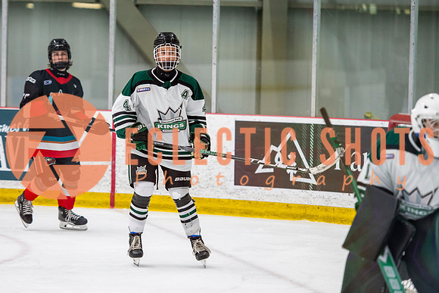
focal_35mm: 198
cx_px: 169
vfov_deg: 6.9
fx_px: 2416
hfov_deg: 10.4
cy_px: 128
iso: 2000
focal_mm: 145
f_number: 3.2
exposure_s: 1/640
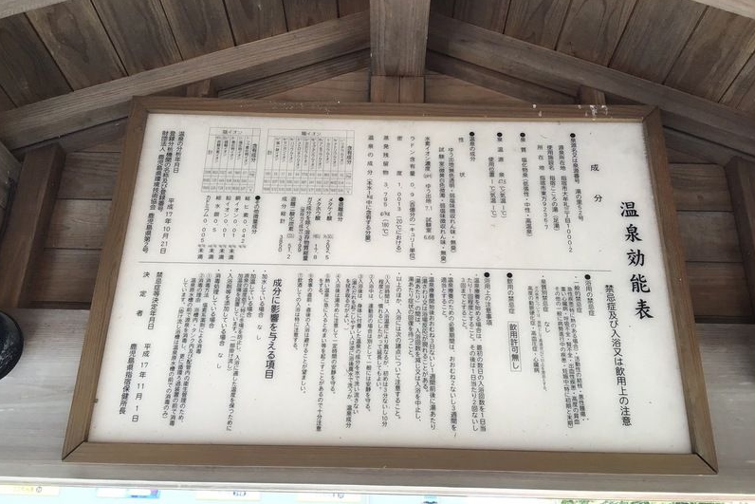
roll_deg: -2.0
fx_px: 692
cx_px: 377
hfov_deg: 57.2
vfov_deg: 40.0
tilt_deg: +23.5
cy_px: 248
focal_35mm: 33
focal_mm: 3.3
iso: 40
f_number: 2.4
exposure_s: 1/120
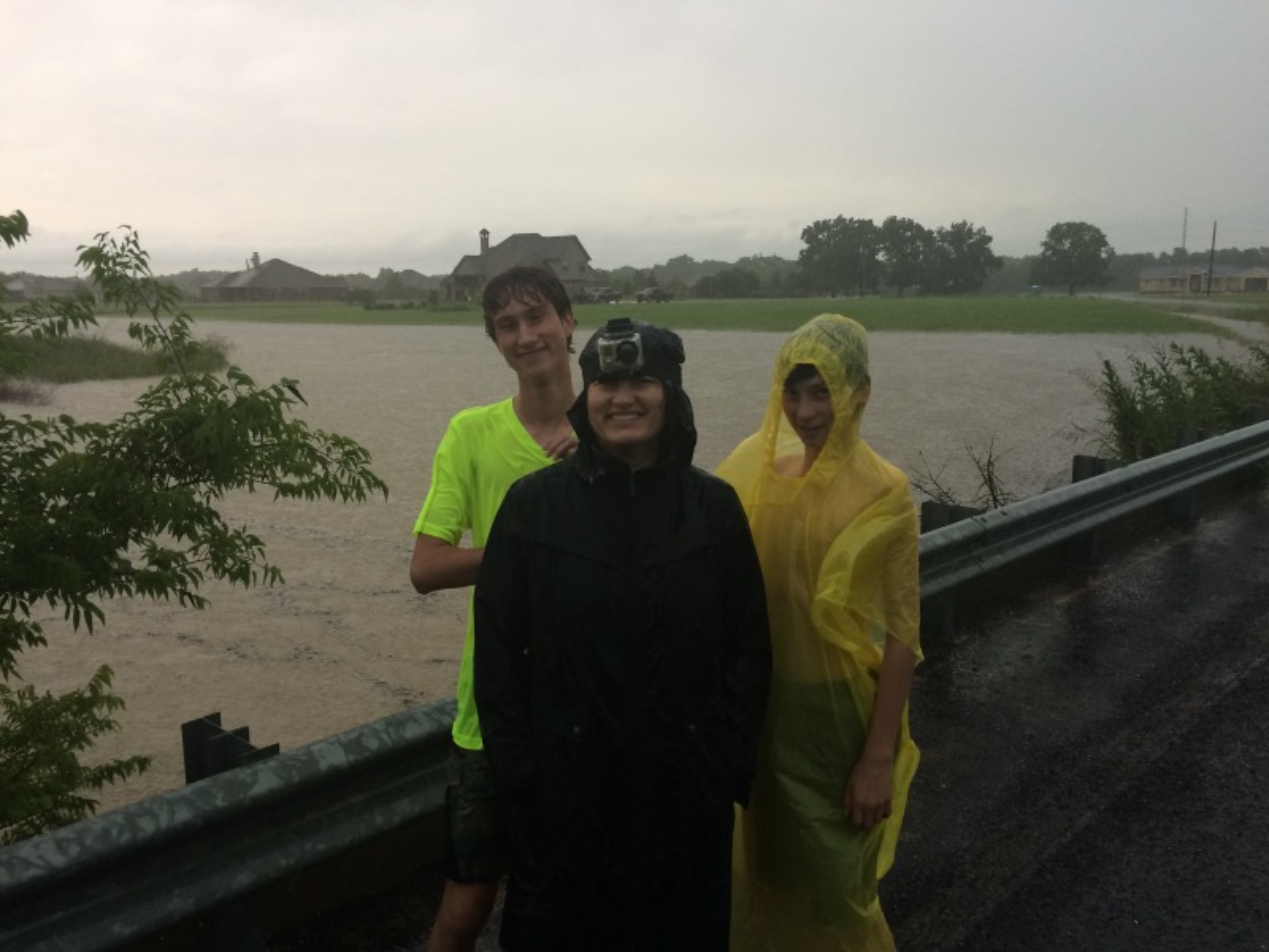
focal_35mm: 29
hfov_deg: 61.7
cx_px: 634
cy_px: 476
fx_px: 1063
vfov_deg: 48.2
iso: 40
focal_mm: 4.15
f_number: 2.2
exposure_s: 1/40
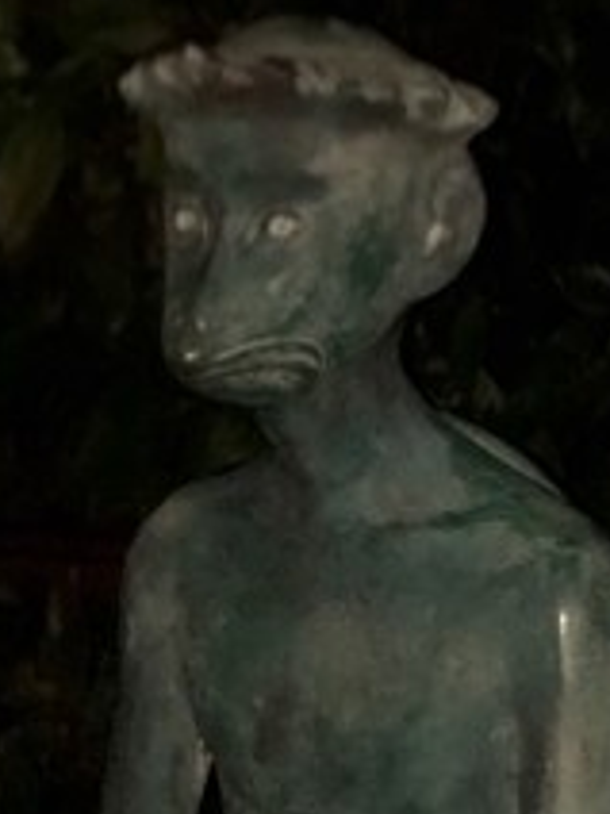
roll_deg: +2.2
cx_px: 380
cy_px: 756
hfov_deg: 12.2
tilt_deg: -15.0
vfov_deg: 16.0
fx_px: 2843
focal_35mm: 121
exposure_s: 1/30
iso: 1250
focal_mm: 6.6
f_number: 2.8
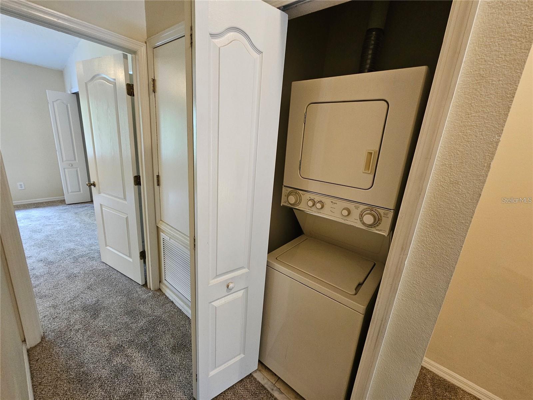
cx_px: 266
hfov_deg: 106.2
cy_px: 200
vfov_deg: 89.9
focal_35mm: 13
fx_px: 200
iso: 400
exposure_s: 1/30
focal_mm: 2.2
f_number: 2.2
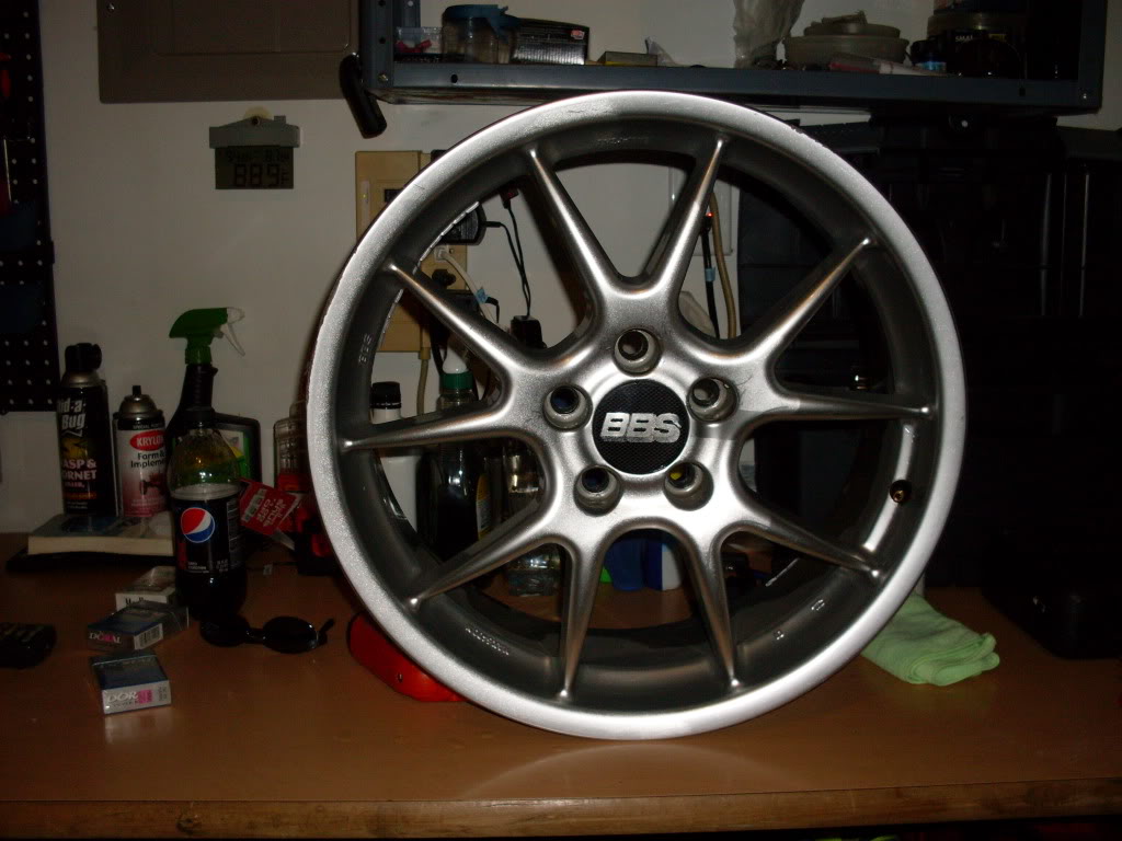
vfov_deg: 37.7
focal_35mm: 38
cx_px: 561
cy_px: 420
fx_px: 1232
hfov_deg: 49.0
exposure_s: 1/45
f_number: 2.8
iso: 100
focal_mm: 6.3
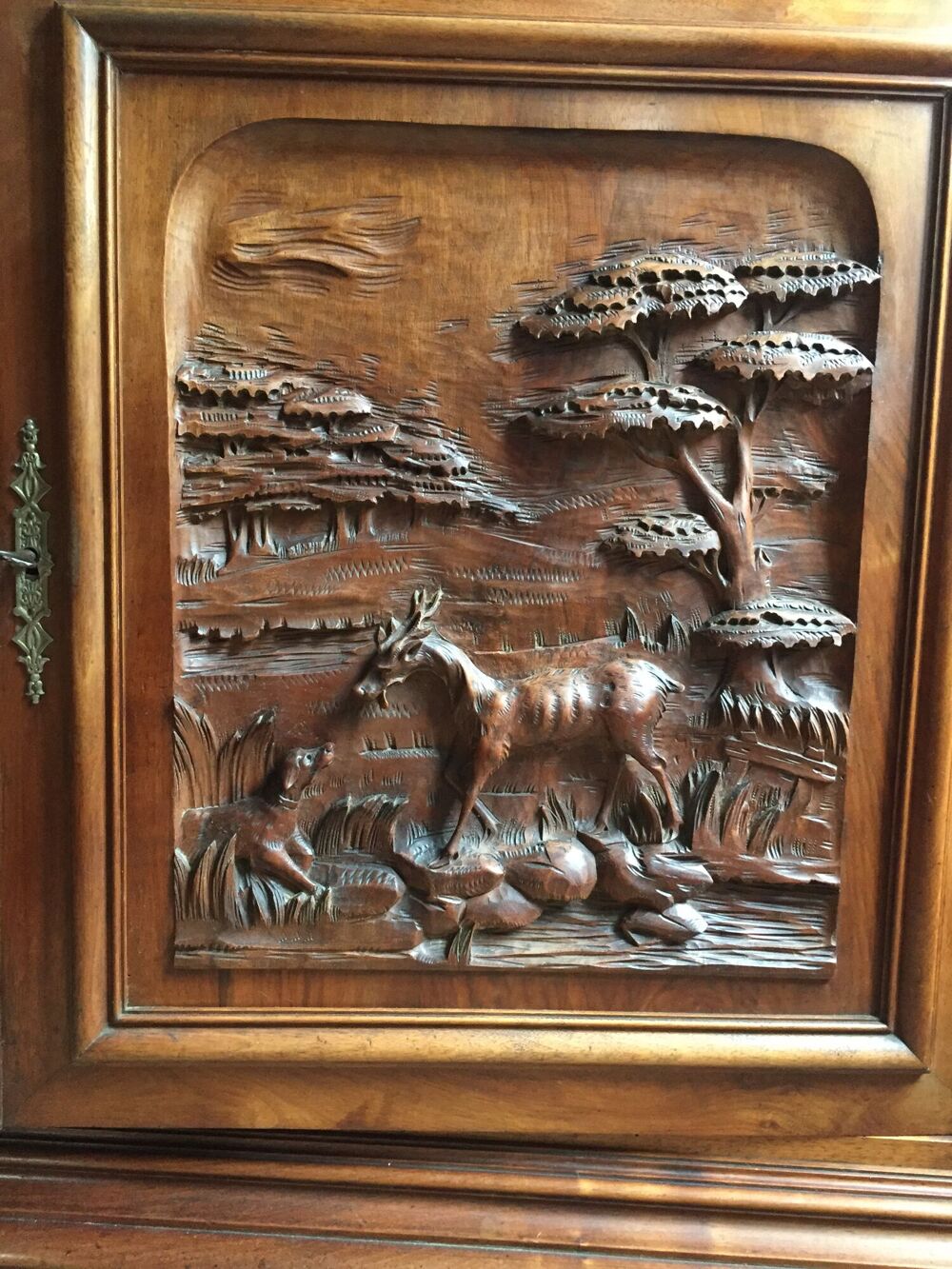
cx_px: 476
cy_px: 634
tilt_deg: -5.8
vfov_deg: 61.7
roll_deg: -0.6
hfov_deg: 48.2
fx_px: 1063
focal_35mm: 29
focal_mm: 4.15
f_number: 2.2
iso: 250
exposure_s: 1/17
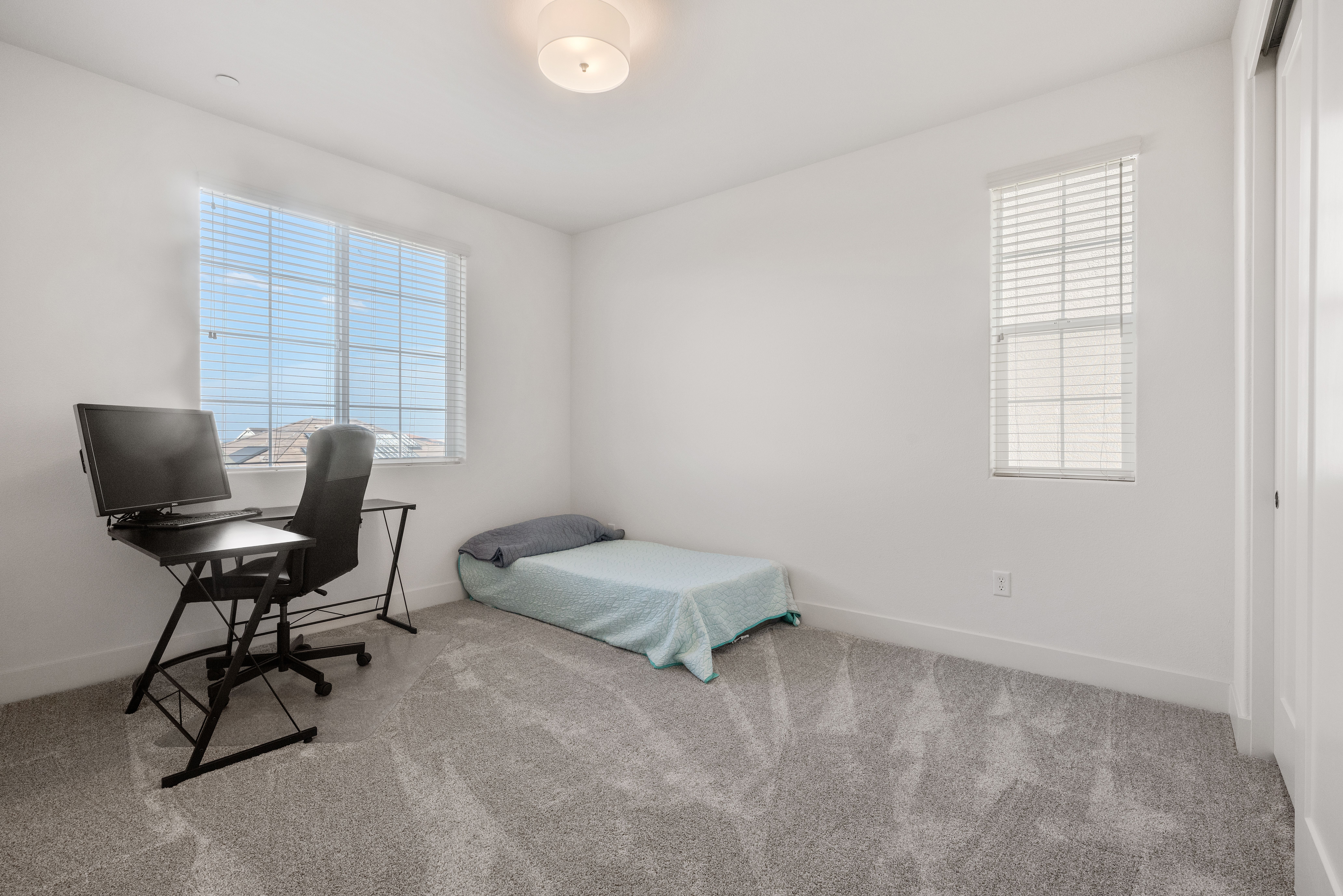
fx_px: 615
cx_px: 672
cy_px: 448
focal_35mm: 16
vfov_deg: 72.1
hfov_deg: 95.0
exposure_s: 1/25
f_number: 9
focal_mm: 16.5
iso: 400
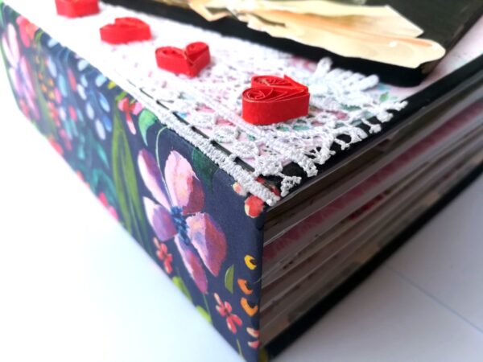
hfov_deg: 67.3
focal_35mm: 26
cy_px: 181
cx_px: 242
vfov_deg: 53.1
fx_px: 363
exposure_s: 1/136
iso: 50
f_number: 2.2
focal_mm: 3.83
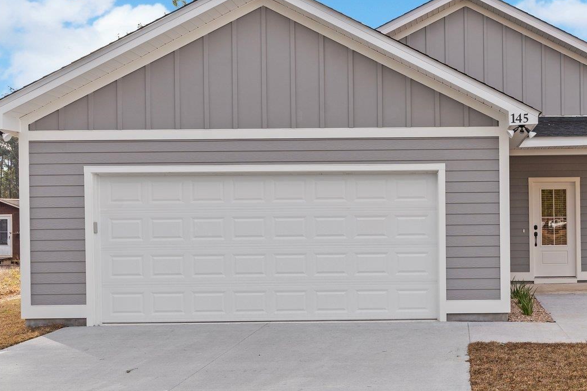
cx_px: 476
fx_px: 668
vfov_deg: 32.6
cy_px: 218
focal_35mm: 41
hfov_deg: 44.9
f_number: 9
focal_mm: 21
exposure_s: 1/10
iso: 100
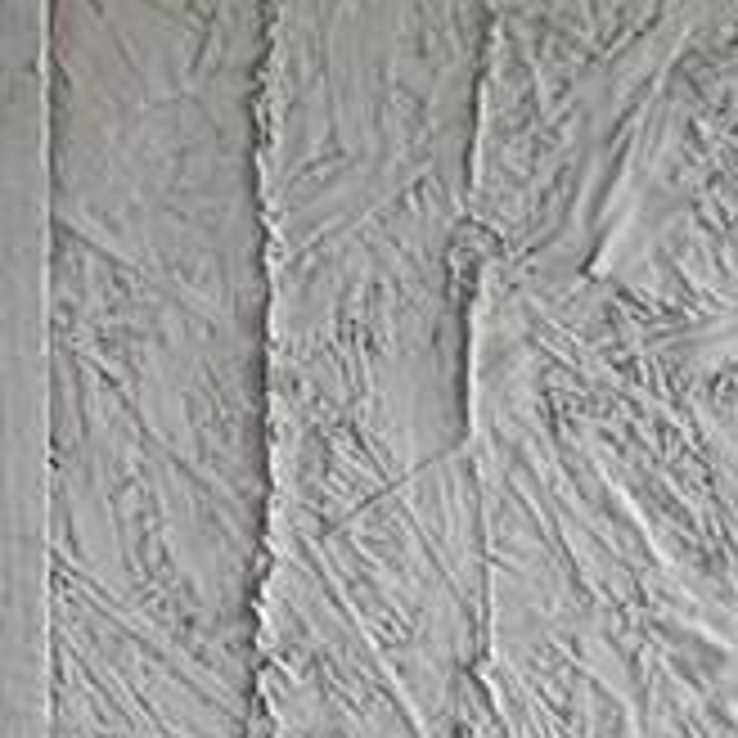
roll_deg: -0.6
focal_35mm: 121
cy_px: -1264
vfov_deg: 11.0
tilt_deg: +0.6
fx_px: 2919
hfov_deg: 7.5
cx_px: -2448
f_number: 2.2
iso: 40
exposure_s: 1/162
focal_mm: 2.22
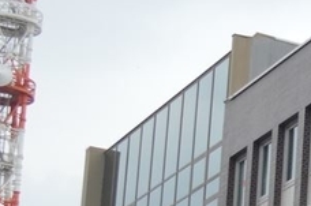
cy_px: 280
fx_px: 1500
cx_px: 762
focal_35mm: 174
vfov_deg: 7.7
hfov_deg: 10.2
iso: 400
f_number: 5
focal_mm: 22
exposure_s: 1/100
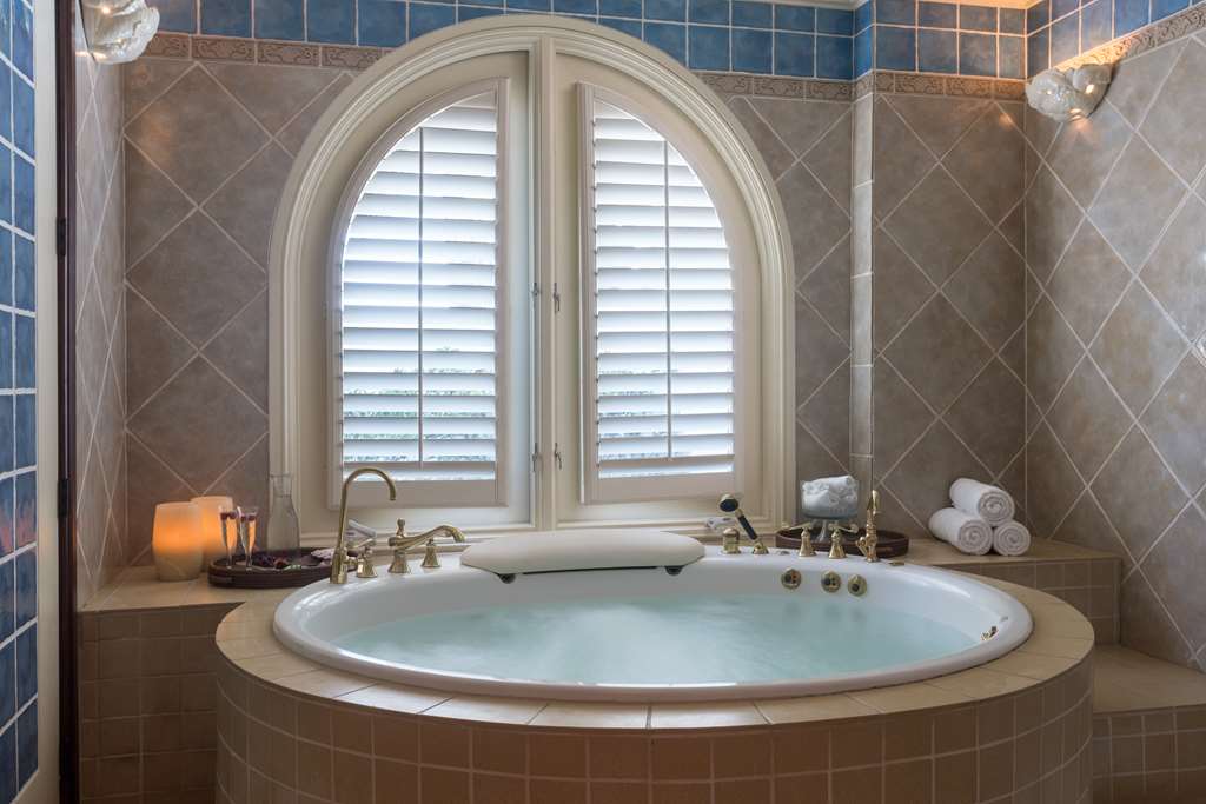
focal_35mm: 33
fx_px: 1106
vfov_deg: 40.0
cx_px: 603
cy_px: 402
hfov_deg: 57.2
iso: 100
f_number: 8
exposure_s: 4
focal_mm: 33
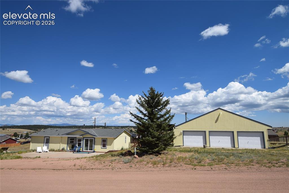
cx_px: 144
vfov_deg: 59.6
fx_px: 169
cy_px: 96
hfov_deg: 81.2
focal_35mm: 21
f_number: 11
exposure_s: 1/500
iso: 200
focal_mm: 14
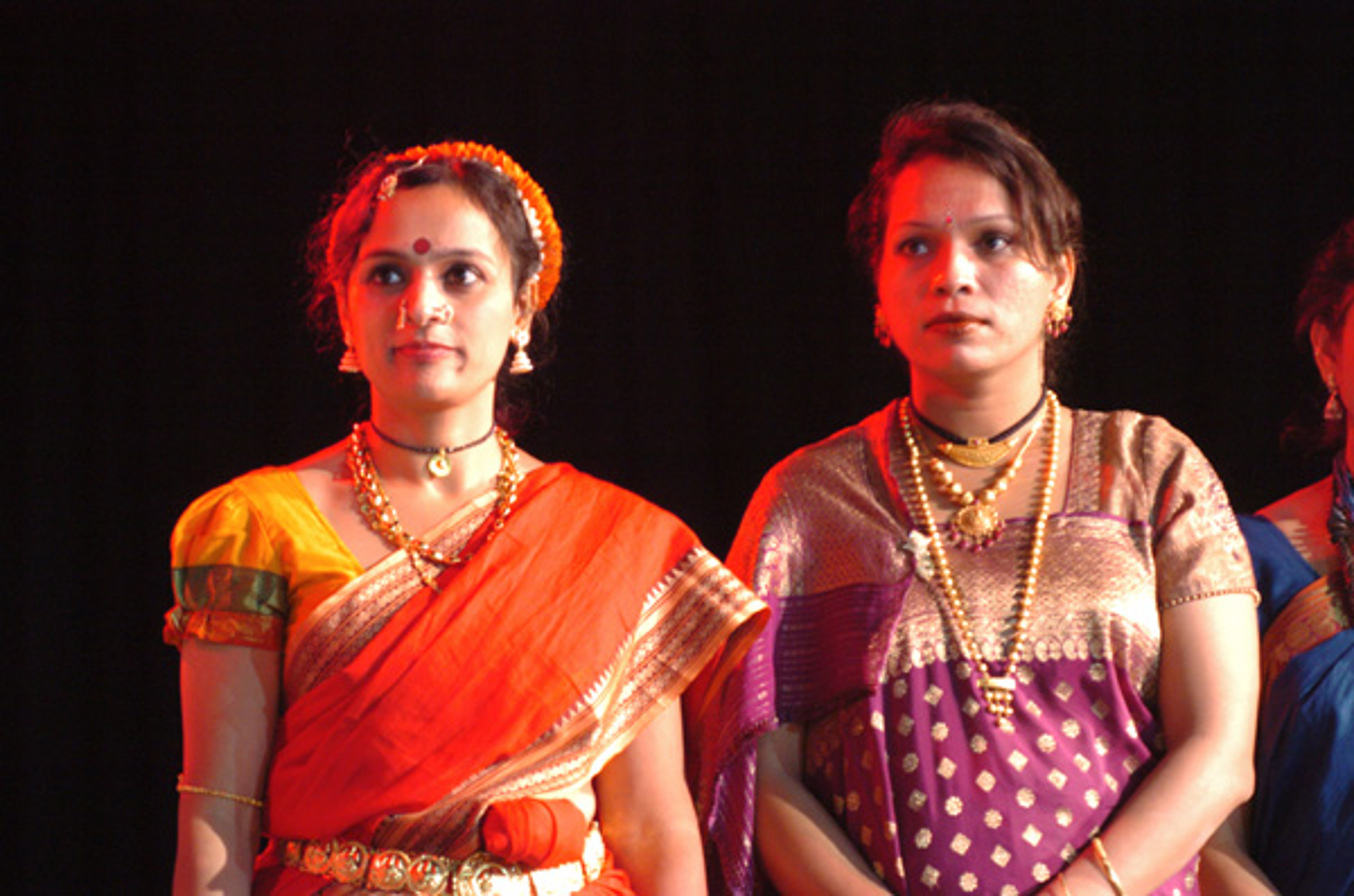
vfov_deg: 5.2
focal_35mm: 262
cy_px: 448
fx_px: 9849
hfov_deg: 7.9
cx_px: 677
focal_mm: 175
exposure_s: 1/50
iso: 800
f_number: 2.8
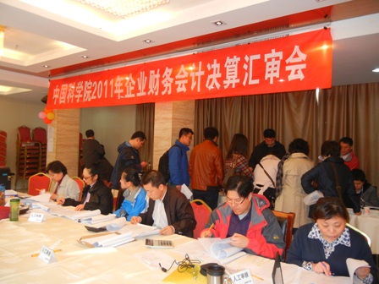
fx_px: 328
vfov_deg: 46.8
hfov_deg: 60.0
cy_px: 142
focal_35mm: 30
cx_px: 190
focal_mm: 5.4
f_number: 3.5
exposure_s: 1/30
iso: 312
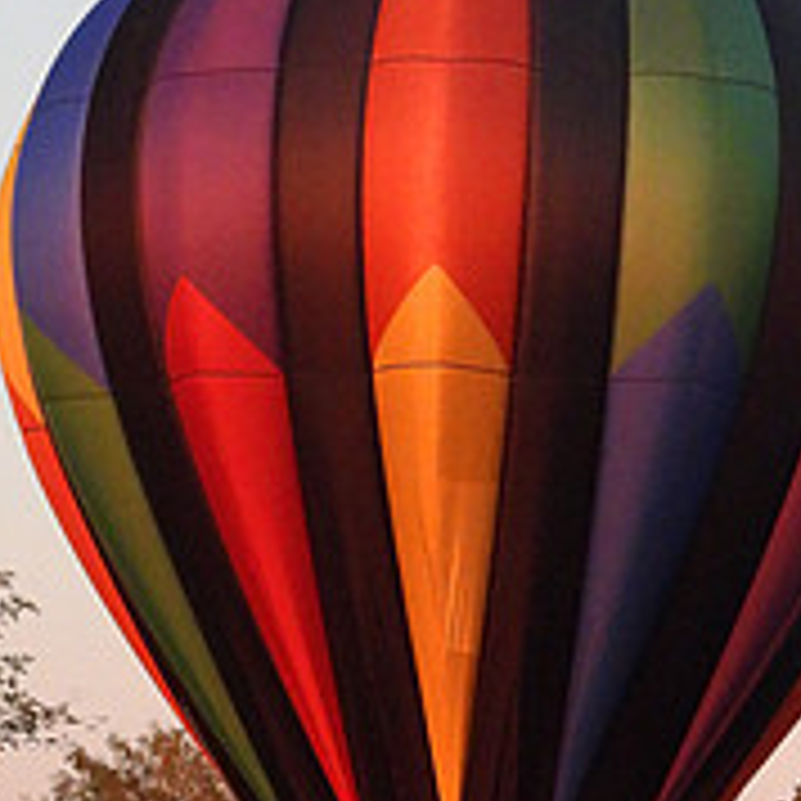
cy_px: 562
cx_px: 488
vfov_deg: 7.1
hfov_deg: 7.1
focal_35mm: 245
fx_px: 6414
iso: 1100
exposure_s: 1/250
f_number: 3.5
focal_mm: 15.3
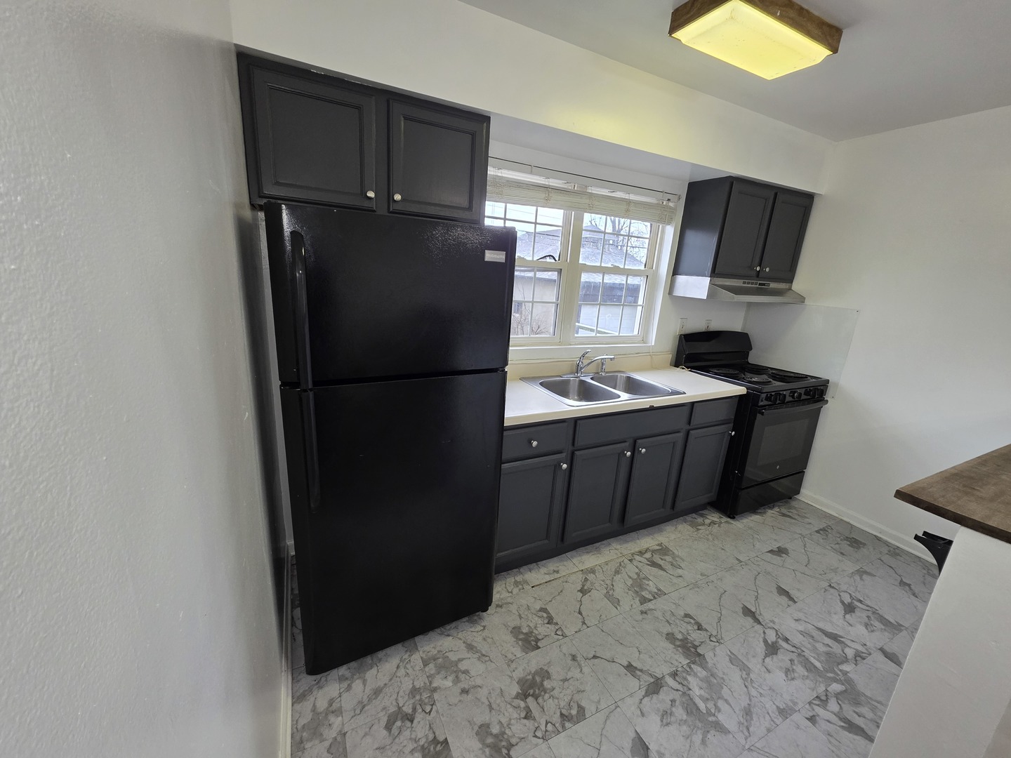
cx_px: 506
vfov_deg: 89.9
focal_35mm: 13
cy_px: 379
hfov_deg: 106.2
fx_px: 380
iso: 250
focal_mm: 2.2
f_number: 1.9
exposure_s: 1/120
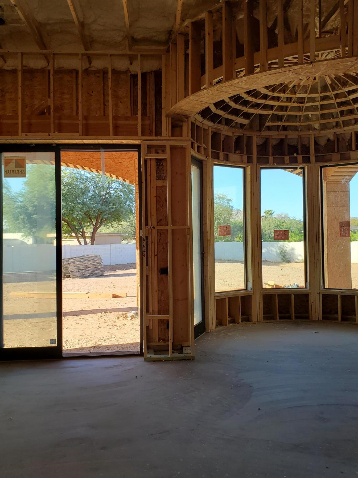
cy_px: 236
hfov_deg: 48.2
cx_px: 173
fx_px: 400
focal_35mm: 29
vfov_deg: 61.7
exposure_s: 1/235
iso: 50
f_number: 2.4
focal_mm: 4.3
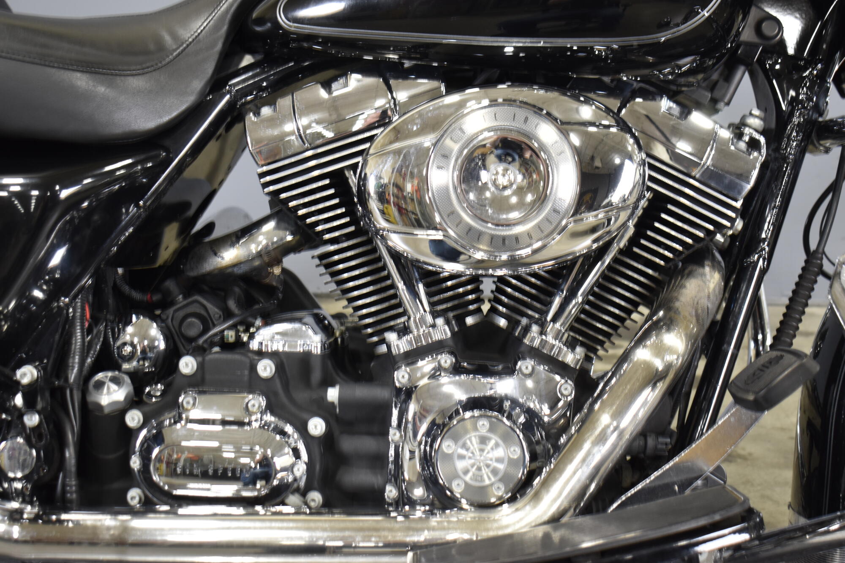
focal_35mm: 51
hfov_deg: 38.9
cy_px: 282
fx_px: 1197
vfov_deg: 26.5
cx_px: 422
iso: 400
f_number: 4.5
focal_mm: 34
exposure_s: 1/10
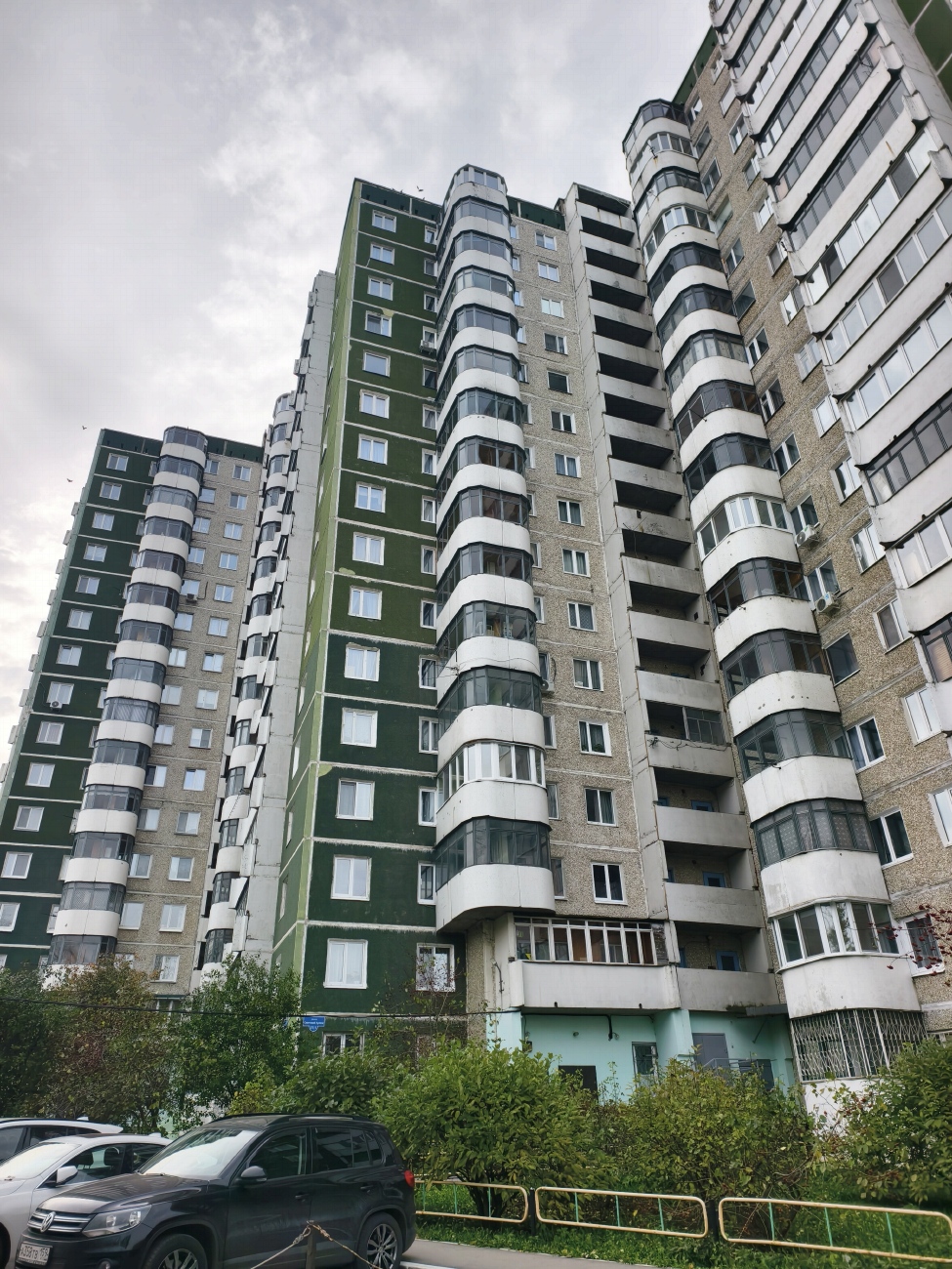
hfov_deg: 58.9
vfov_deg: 73.9
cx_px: 476
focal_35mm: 23
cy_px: 634
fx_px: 843
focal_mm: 6.54
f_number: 1.57
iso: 72
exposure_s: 1/2075
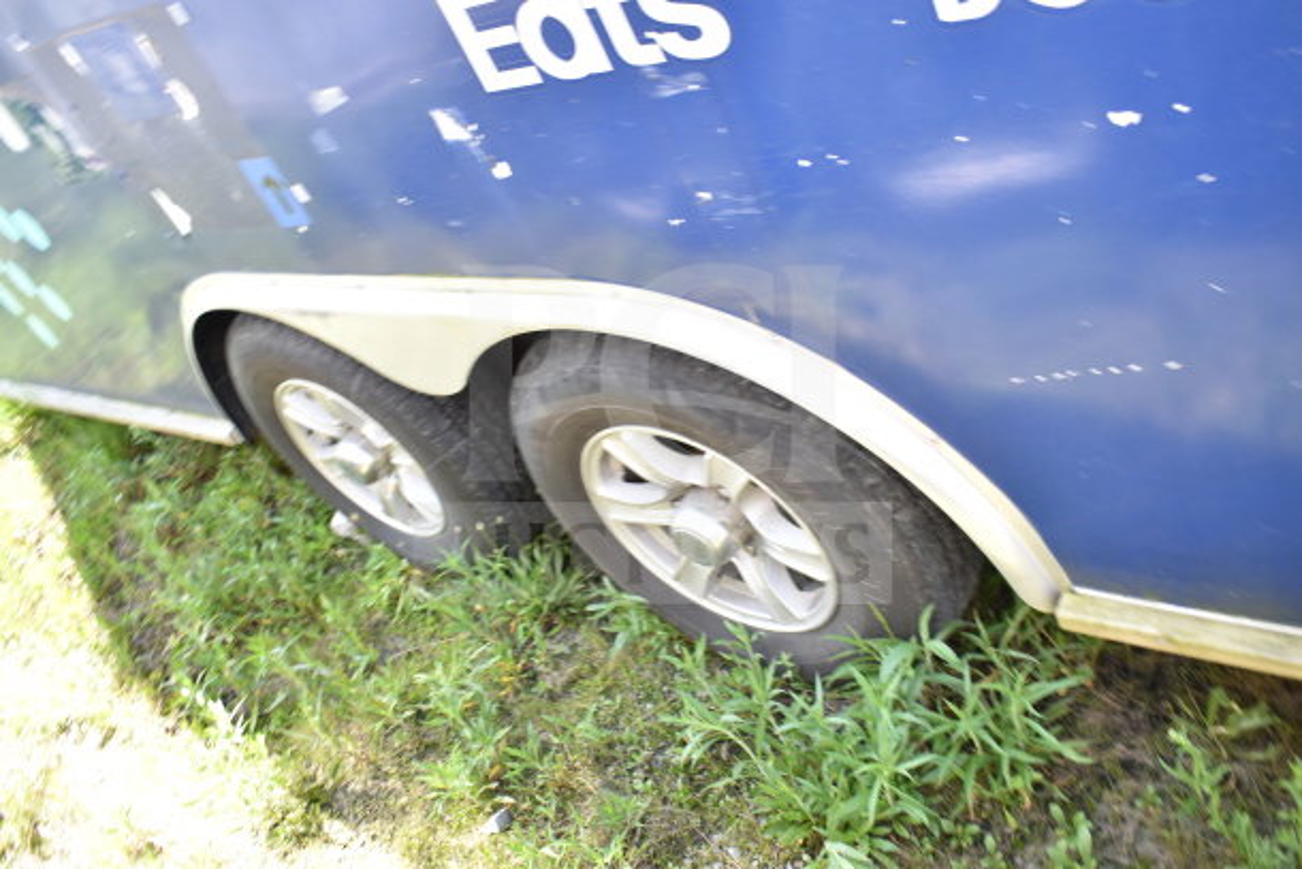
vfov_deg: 43.6
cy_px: 434
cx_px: 651
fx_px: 1085
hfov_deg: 61.9
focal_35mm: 30
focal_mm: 20
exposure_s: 1/60
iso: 200
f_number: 4
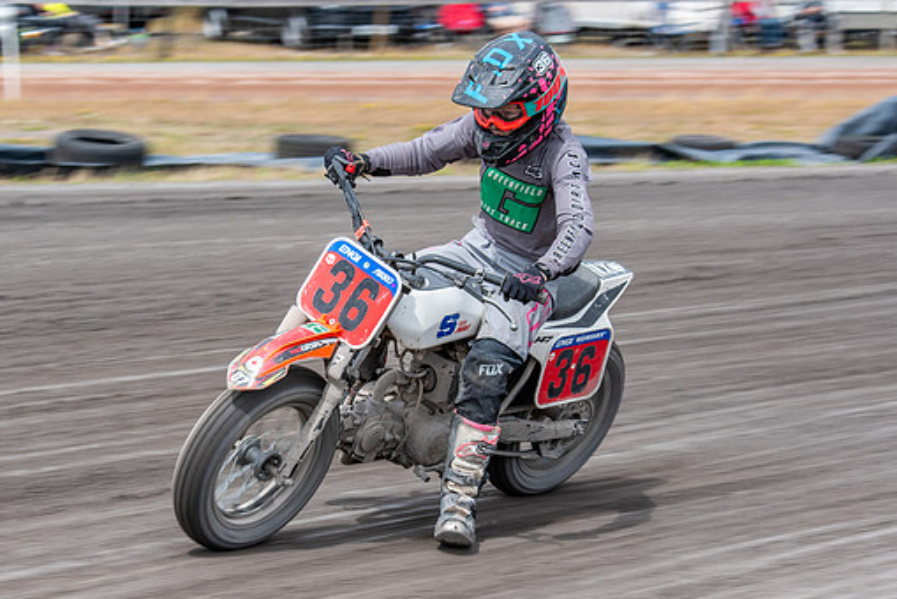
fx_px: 3415
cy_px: 386
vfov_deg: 10.0
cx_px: 360
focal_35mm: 137
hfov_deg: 15.0
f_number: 8
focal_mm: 86
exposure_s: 1/250
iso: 200
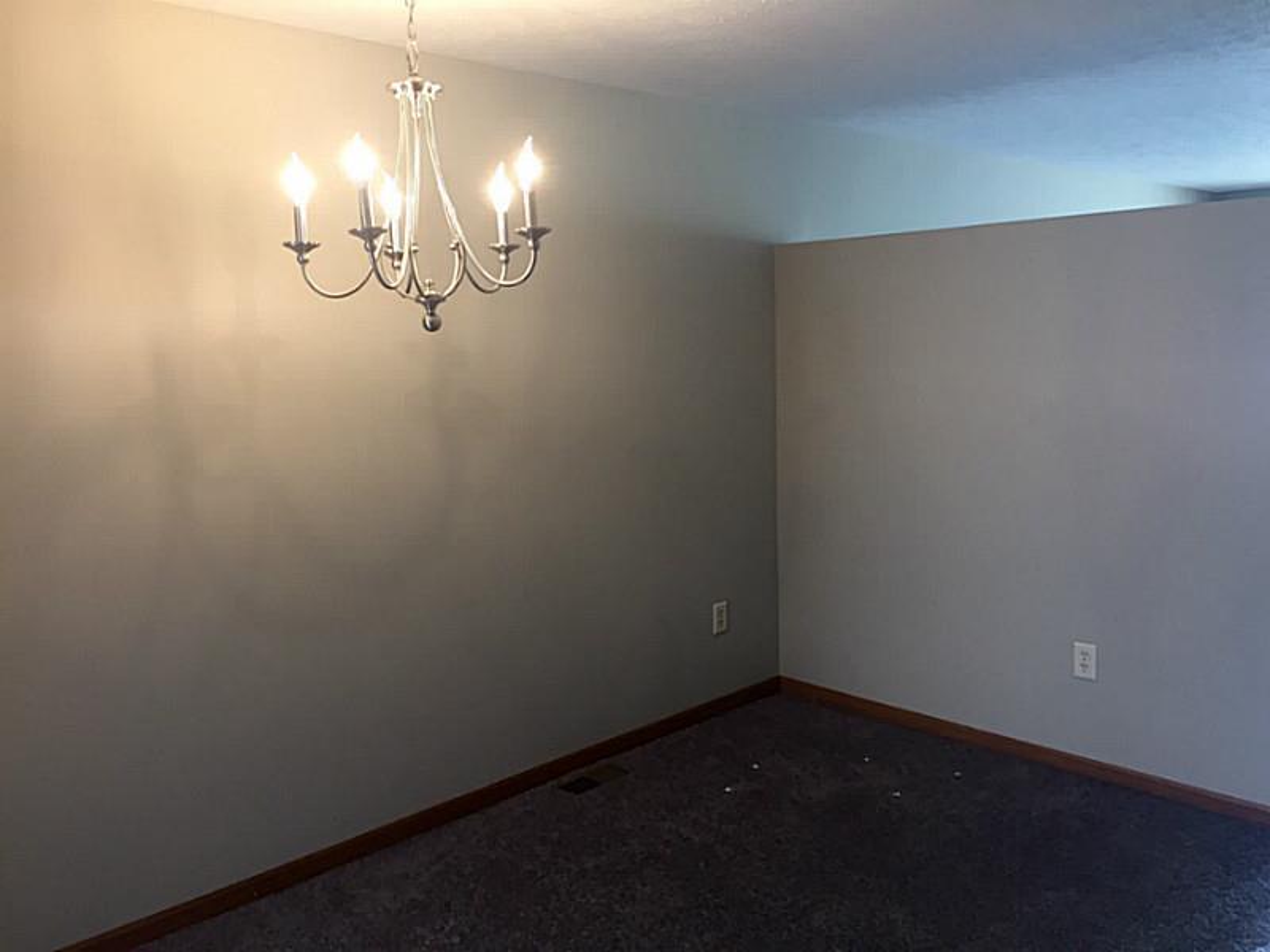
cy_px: 476
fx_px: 1064
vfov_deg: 48.2
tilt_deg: -9.1
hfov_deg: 61.7
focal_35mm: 29
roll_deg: +0.8
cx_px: 635
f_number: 2.2
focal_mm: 4.15
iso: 64
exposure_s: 1/30
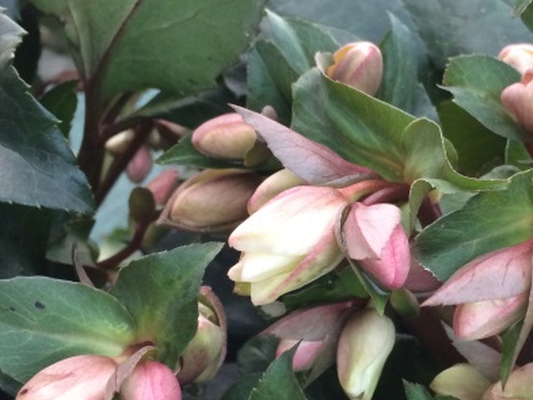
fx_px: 909
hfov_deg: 32.1
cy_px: 235
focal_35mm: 59
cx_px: 396
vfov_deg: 24.8
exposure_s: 1/33
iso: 125
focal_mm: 4.15
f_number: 2.2
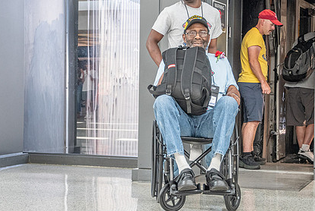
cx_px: 185
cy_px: 96
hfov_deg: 25.0
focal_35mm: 81
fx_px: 709
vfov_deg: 16.9
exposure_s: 1/500
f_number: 3.2
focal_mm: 32
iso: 800
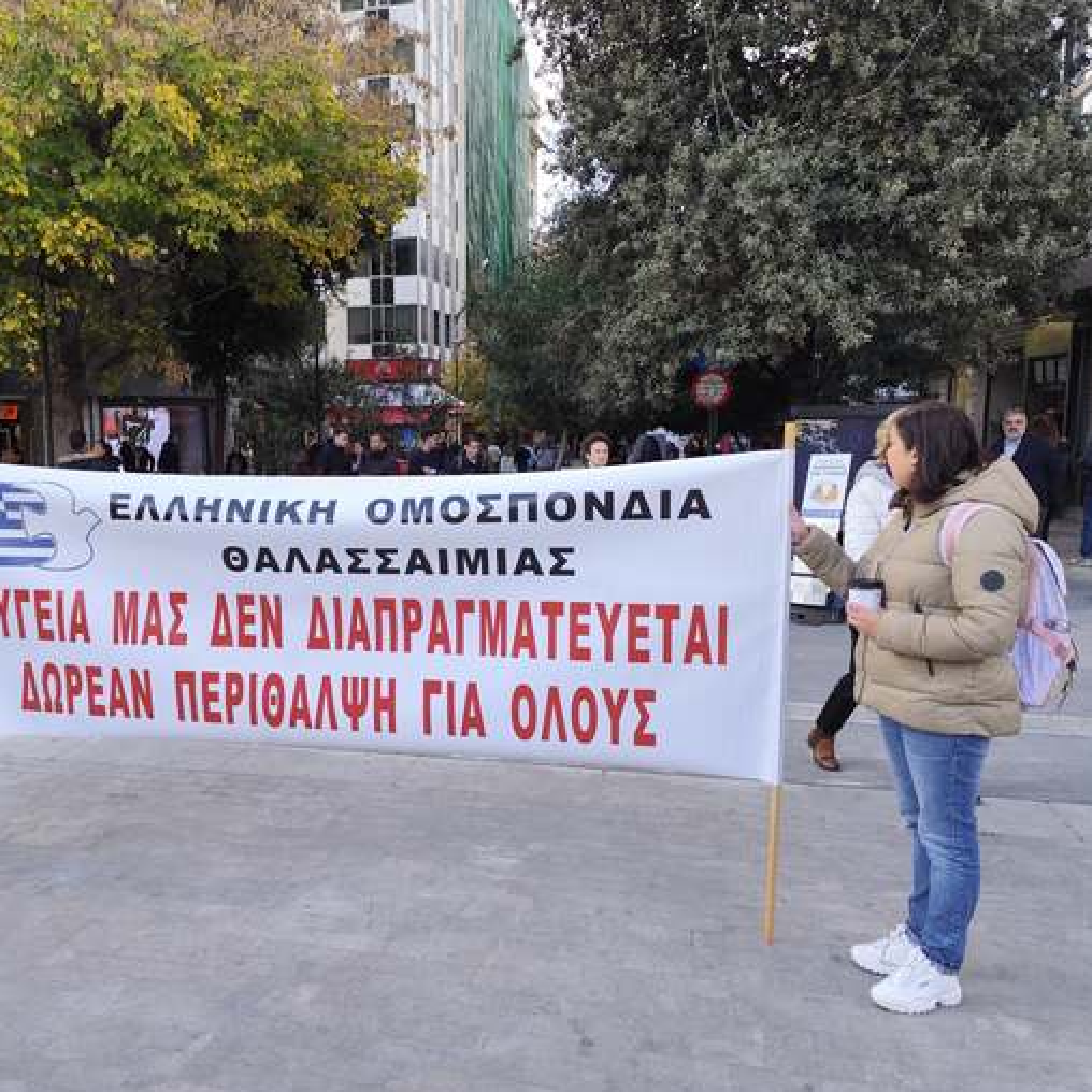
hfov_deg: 56.4
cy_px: 547
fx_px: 999
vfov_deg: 57.3
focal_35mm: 28
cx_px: 391
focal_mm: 6.14
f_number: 1.65
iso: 50
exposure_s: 1/169
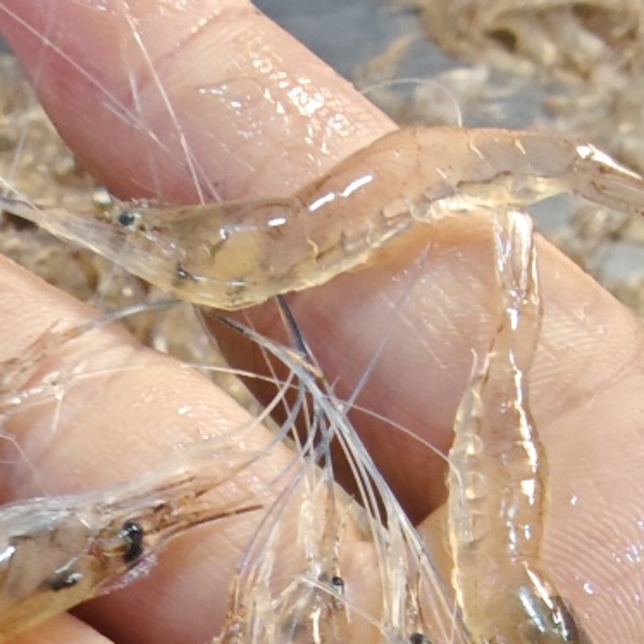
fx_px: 1221
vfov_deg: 26.7
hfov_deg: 29.5
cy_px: 745
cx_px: 260
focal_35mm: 58
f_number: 2.2
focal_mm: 2.16
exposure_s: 1/50
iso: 500
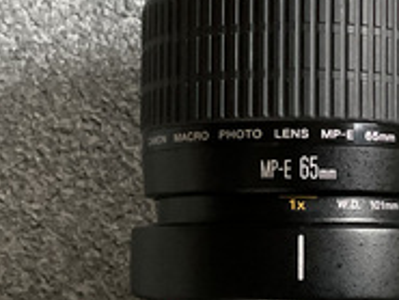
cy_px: 162
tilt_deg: -86.0
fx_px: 1084
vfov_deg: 15.7
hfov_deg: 20.7
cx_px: 293
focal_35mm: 94
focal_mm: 3
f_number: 1.8
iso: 400
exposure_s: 1/30
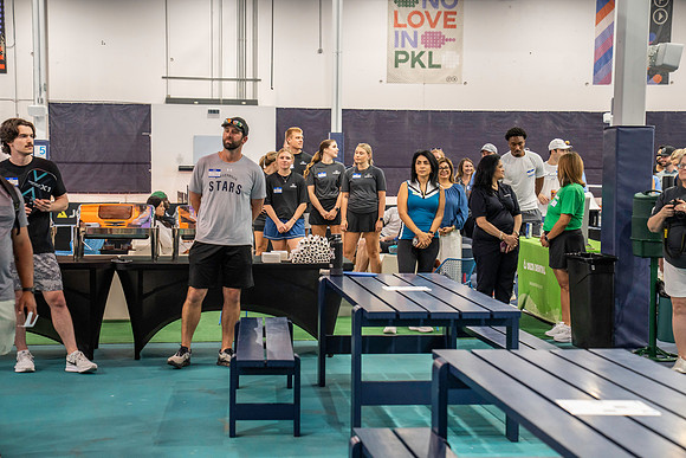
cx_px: 343
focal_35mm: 70
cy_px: 229
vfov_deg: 19.5
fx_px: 1334
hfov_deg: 28.8
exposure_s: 1/160
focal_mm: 70
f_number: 4
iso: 2000
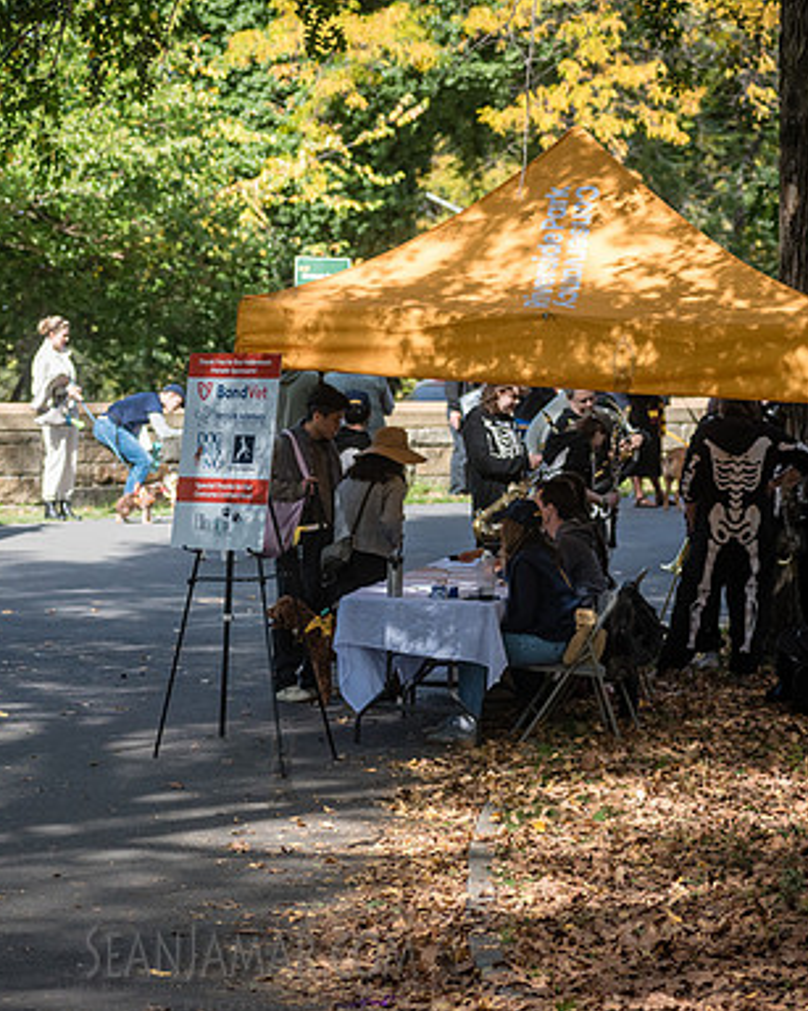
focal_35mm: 149
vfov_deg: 12.9
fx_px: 4456
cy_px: 507
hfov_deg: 10.4
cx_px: 282
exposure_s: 1/3200
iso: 1000
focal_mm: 105
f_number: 4
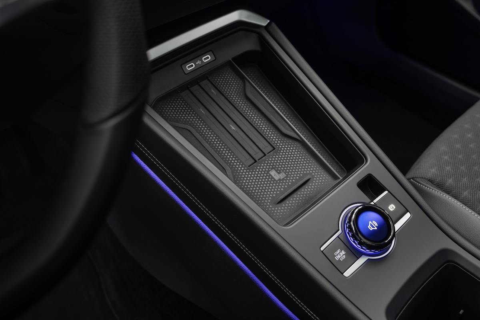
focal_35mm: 37
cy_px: 160
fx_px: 493
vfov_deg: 35.9
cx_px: 240
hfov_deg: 51.9
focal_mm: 37
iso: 100
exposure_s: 1
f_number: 4.5
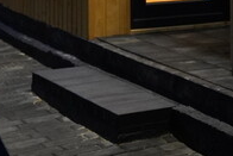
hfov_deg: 12.1
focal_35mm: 162
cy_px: -245
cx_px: 346
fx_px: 1049
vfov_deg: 7.8
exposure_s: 1/160
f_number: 2.8
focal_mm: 31
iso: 3200
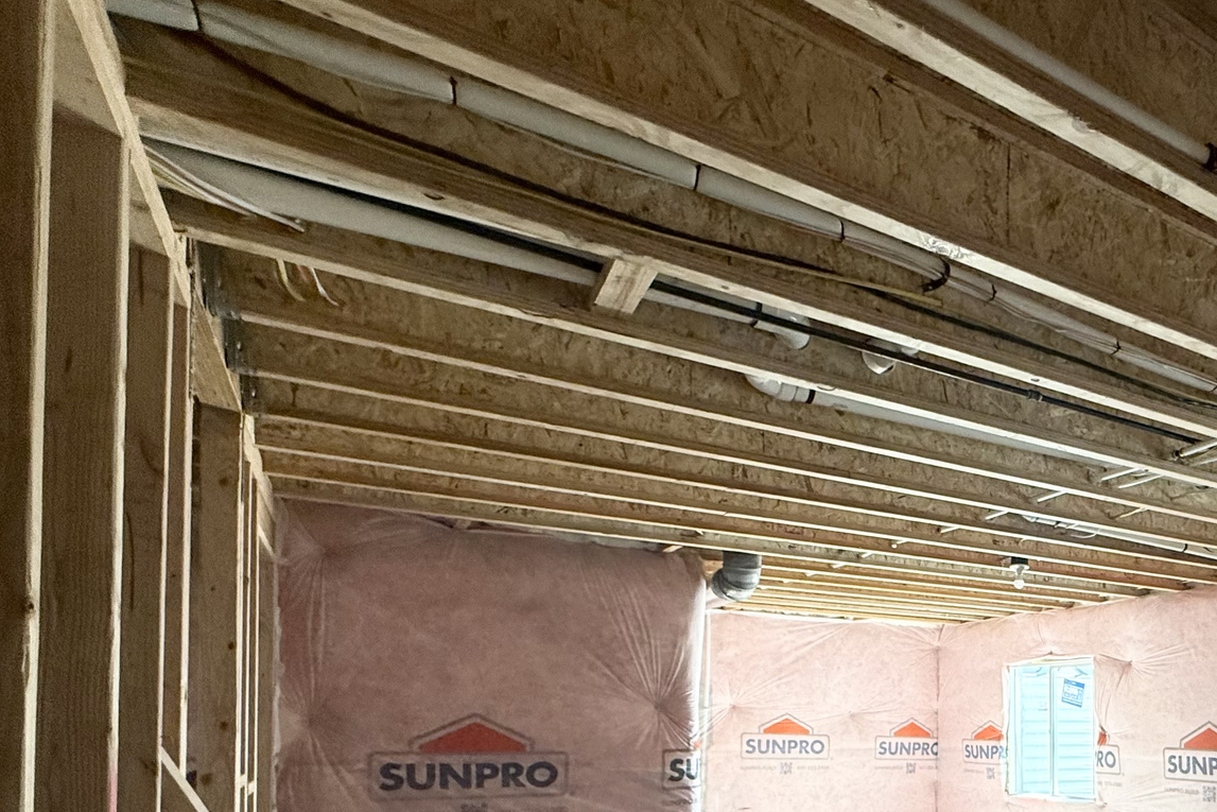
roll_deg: +0.5
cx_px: 1014
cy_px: 699
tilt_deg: +1.6
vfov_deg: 45.8
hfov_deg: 62.1
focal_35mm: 26
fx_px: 879
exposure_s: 1/99
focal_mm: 2.22
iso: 250
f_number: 2.2
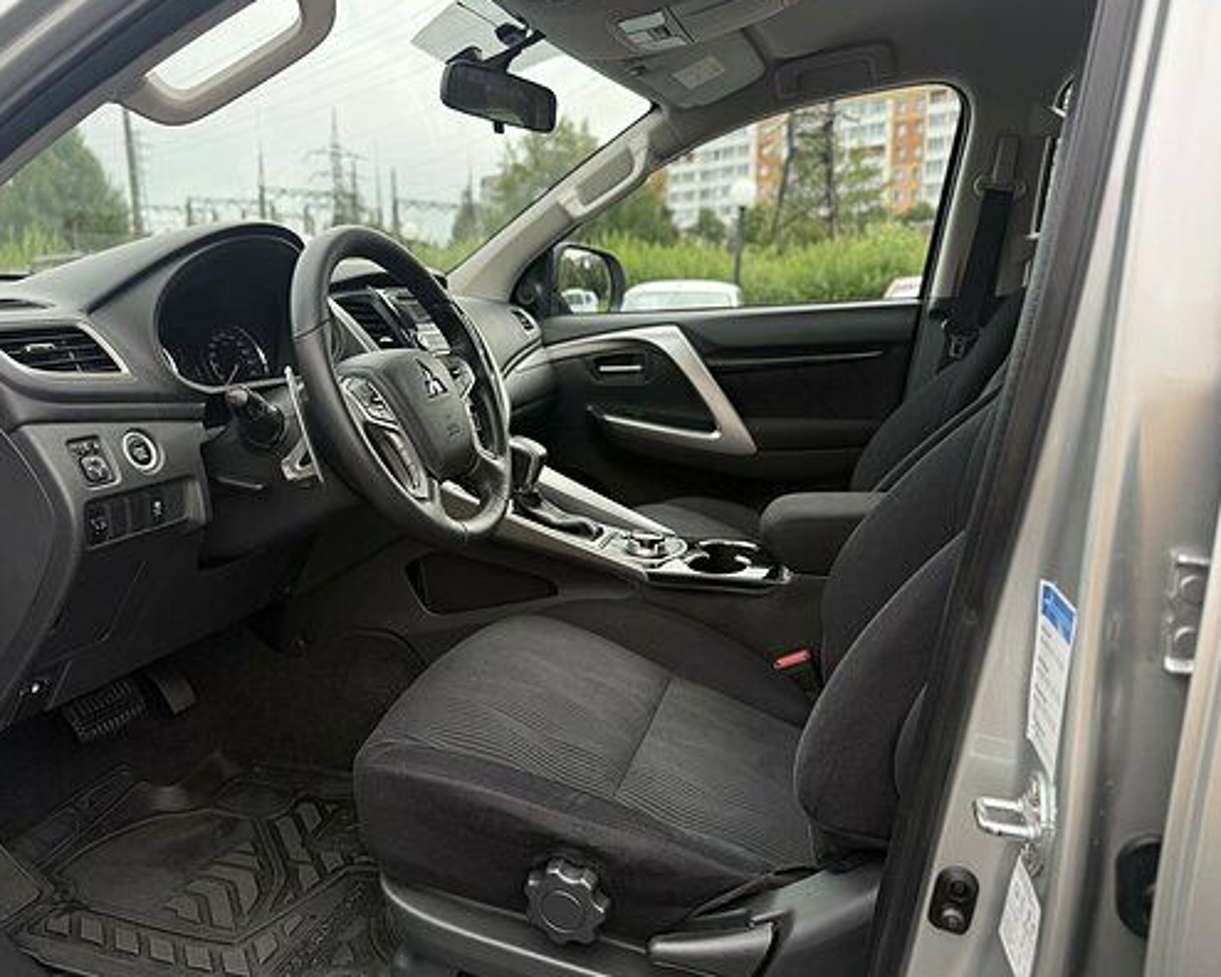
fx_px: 939
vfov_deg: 54.9
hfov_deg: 66.0
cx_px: 571
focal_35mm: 26
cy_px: 476
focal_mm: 6.76
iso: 100
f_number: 1.78
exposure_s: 1/407
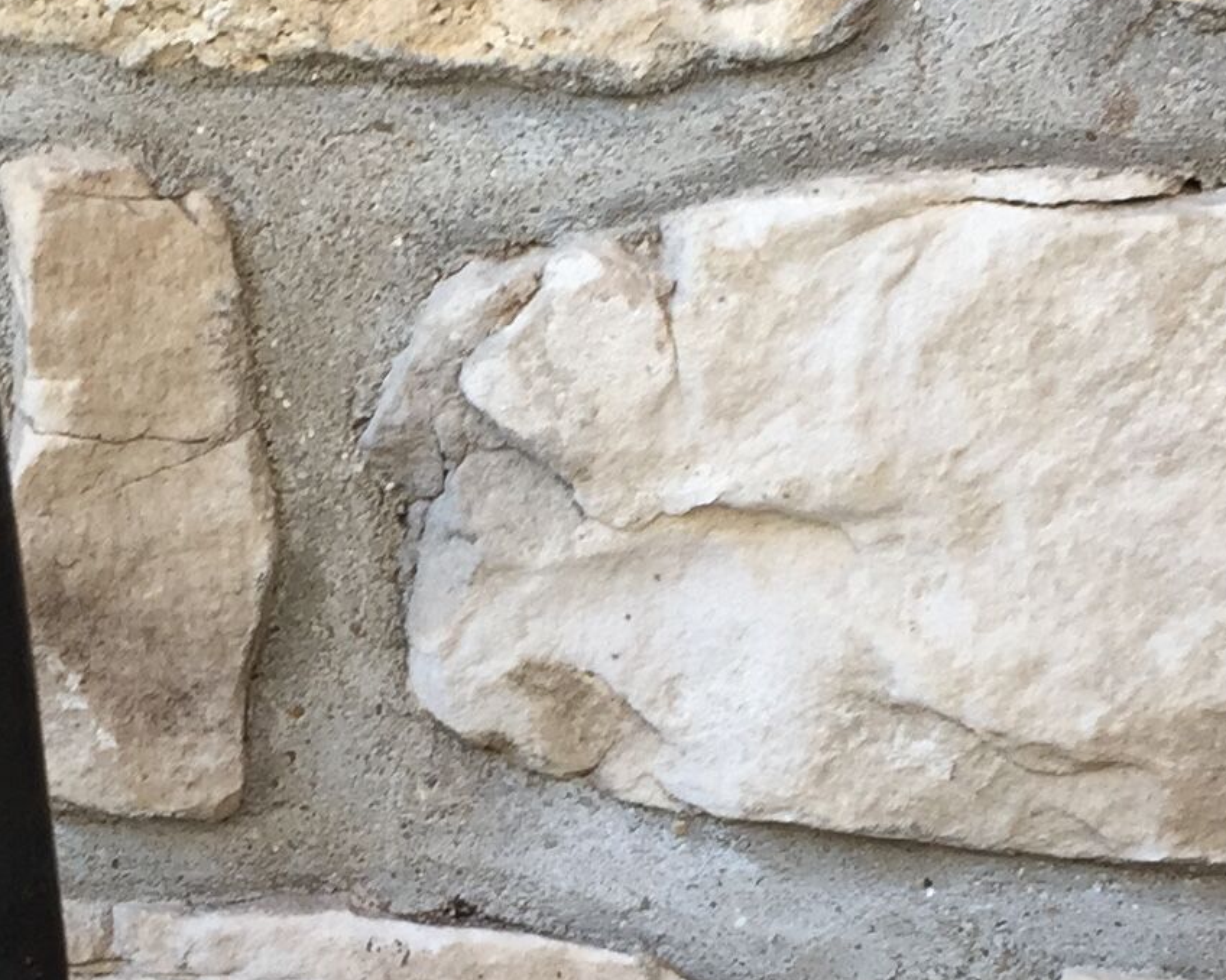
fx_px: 3954
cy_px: 903
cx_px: 218
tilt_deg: -22.6
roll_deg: +2.0
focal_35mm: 109
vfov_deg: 14.0
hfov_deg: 17.5
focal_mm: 4.15
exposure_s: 1/50
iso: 40
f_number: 2.2
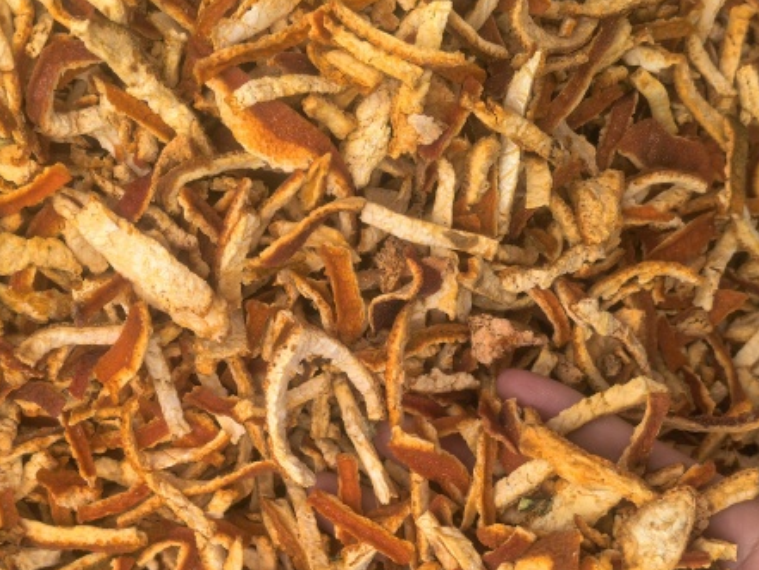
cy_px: 393
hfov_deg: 38.9
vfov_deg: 29.4
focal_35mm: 49
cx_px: 351
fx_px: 1075
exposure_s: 1/1007
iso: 64
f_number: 2
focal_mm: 6.35
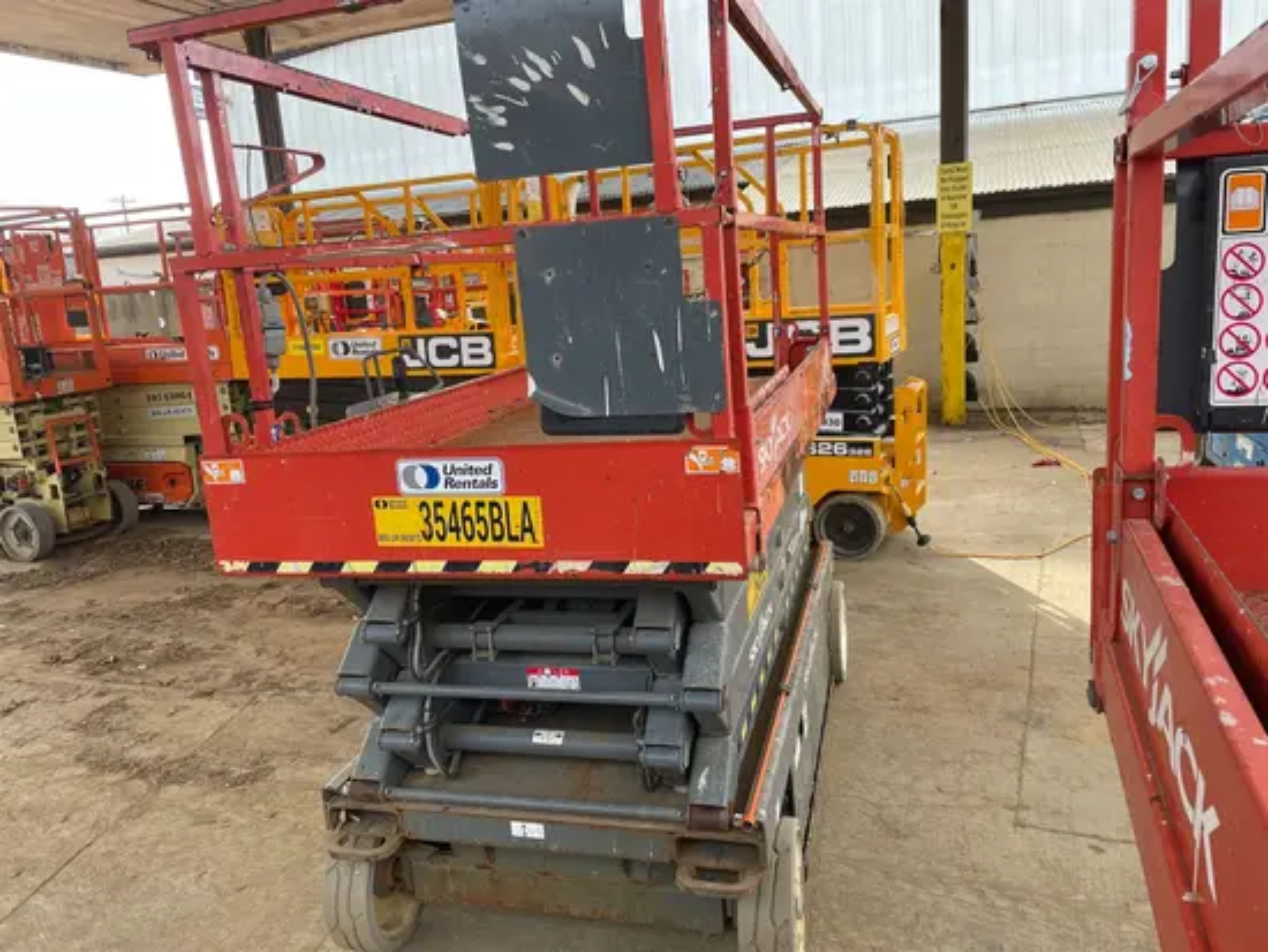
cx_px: 634
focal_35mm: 26
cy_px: 476
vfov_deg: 53.1
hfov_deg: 67.3
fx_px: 953
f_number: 1.6
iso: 50
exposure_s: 1/520
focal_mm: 4.2
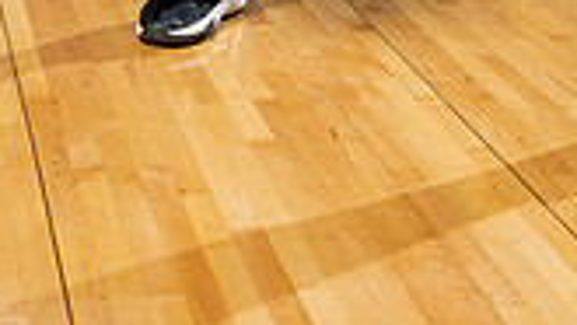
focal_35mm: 117
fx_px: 1791
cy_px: -395
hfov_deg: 18.2
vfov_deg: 9.5
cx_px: 402
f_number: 5.6
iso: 400
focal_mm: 41
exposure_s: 1/250
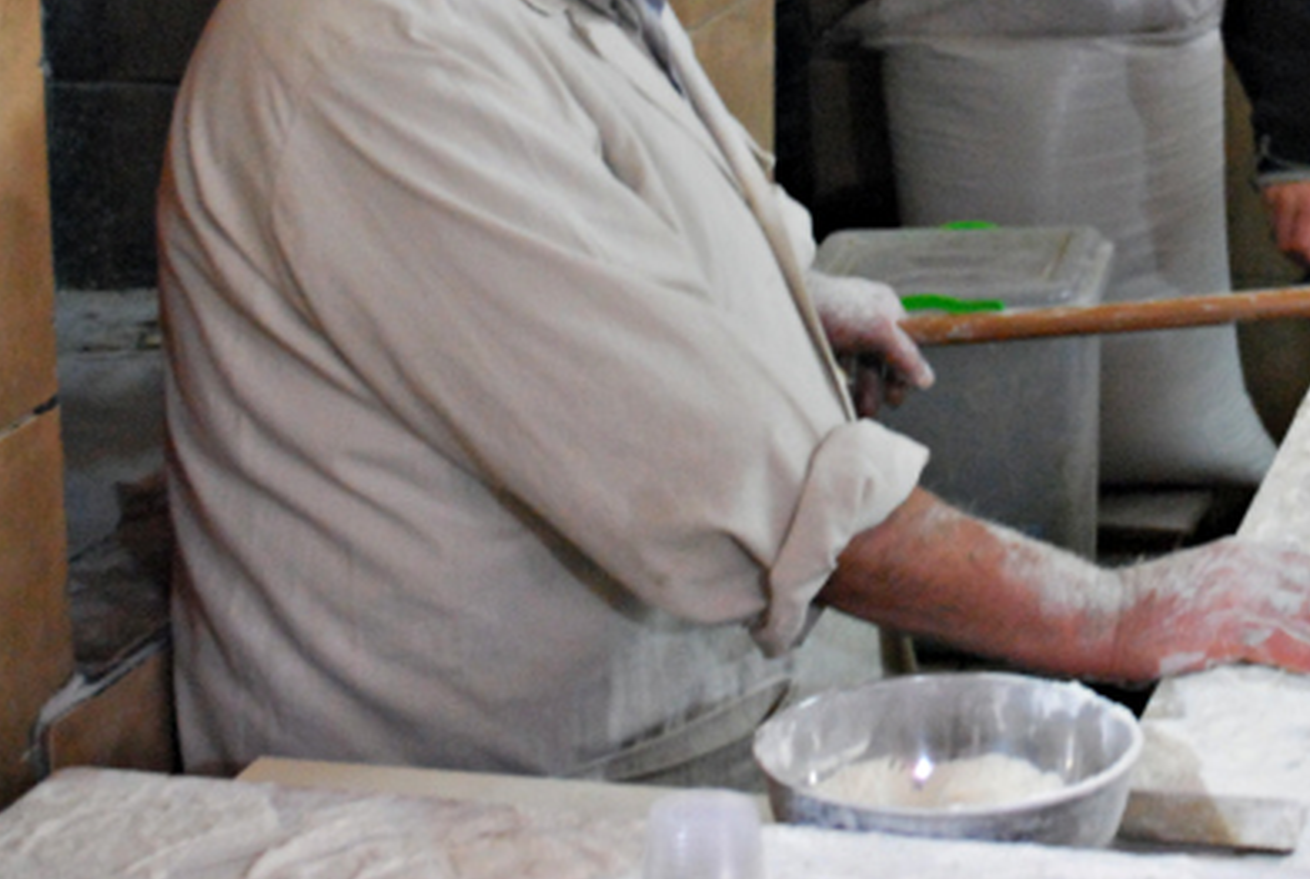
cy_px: 13
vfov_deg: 13.8
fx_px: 3573
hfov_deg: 20.4
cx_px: 1126
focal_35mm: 98
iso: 1600
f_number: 5
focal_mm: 32
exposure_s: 1/10
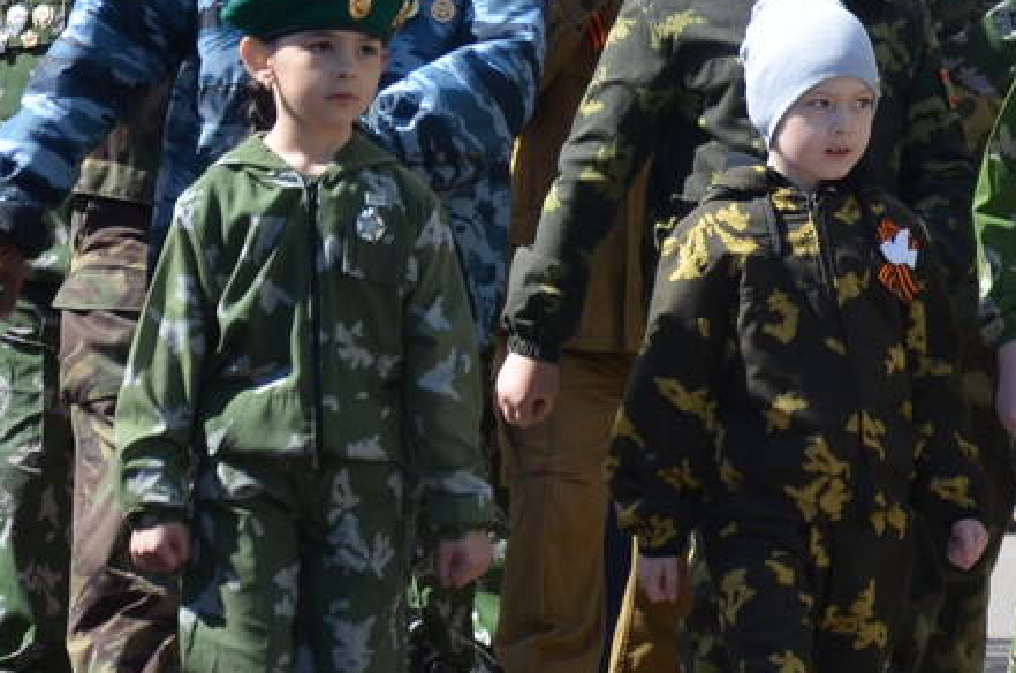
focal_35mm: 381
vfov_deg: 3.6
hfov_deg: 5.4
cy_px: -66
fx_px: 10729
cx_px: 1465
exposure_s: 1/640
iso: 200
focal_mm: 70
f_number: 6.3
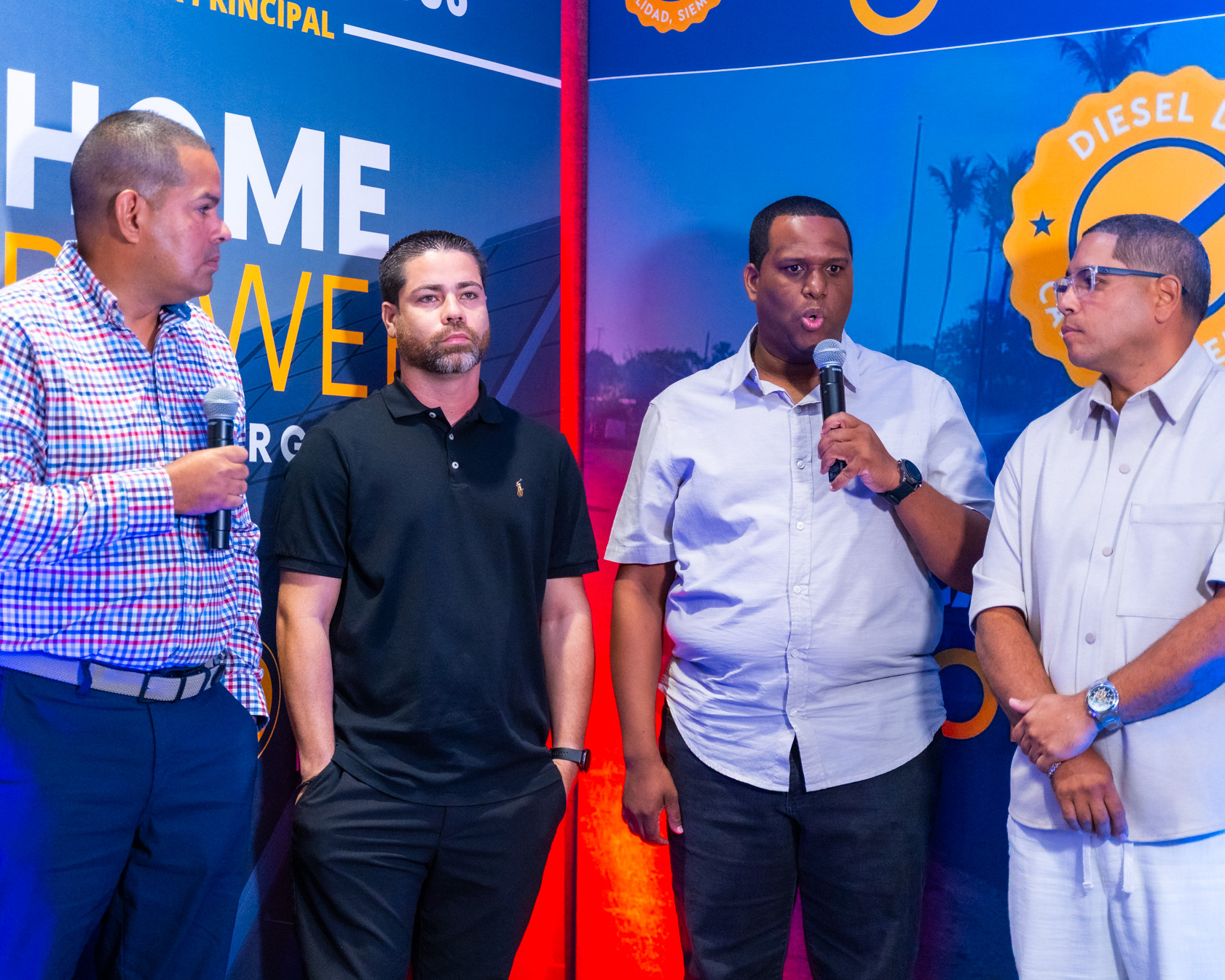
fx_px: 2357
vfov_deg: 23.5
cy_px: 513
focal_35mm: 65
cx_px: 559
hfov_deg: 29.1
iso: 2500
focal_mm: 53
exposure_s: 1/320
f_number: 2.8
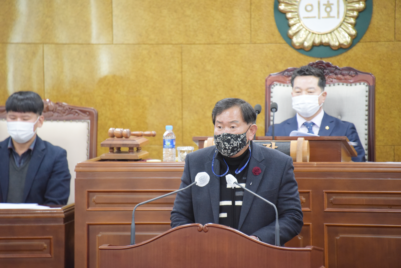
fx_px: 3343
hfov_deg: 6.9
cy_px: 134
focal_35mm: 300
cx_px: 200
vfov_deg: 4.6
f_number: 5.6
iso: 4000
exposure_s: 1/200
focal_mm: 300
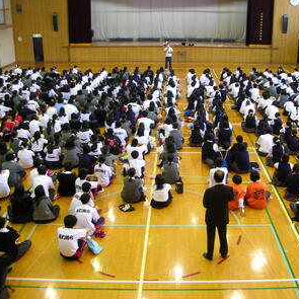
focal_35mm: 42
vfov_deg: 40.0
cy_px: 150
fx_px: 410
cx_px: 190
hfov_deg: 39.7
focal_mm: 5.8
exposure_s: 1/8
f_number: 2.8
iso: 50
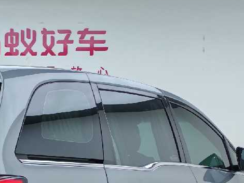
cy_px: 193
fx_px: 972
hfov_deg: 14.2
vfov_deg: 10.6
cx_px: 20
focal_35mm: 138
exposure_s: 1/132
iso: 50
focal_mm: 5.52
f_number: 1.95
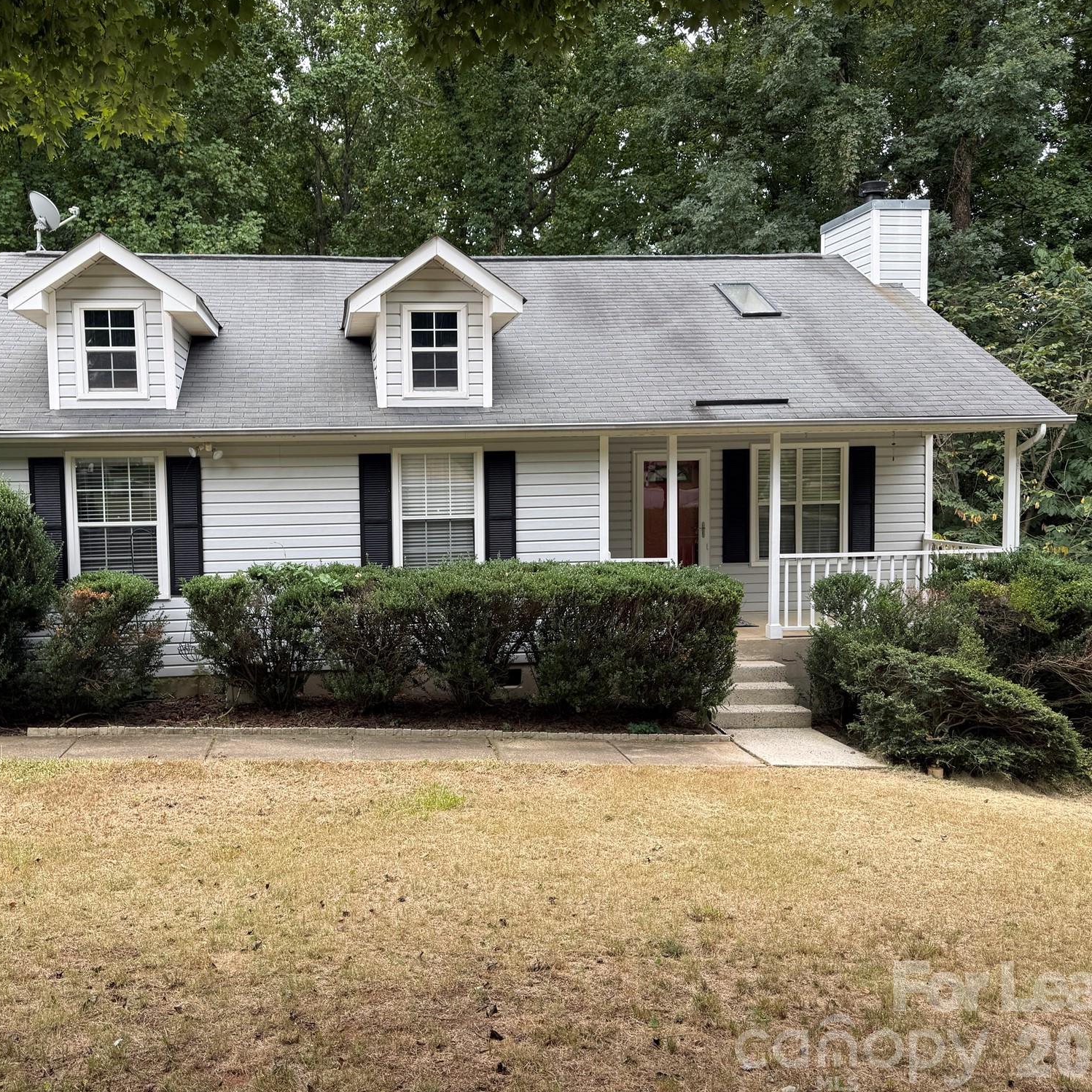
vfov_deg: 55.6
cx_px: 427
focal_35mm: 29
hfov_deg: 55.1
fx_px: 1035
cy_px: 544
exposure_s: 1/365
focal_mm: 6.76
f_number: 1.78
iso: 80
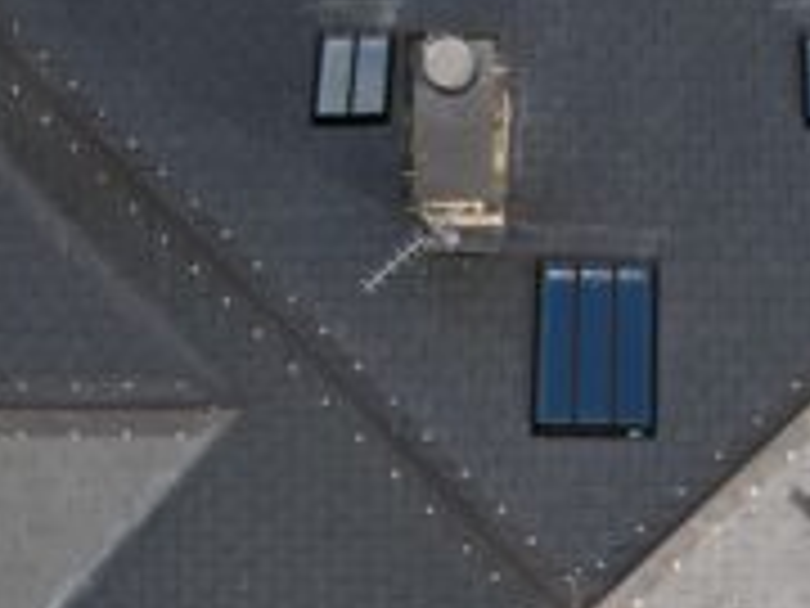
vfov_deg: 20.2
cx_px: 583
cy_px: 585
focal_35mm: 71
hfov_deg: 27.1
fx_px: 1661
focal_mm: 4.5
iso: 100
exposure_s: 1/20
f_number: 2.8
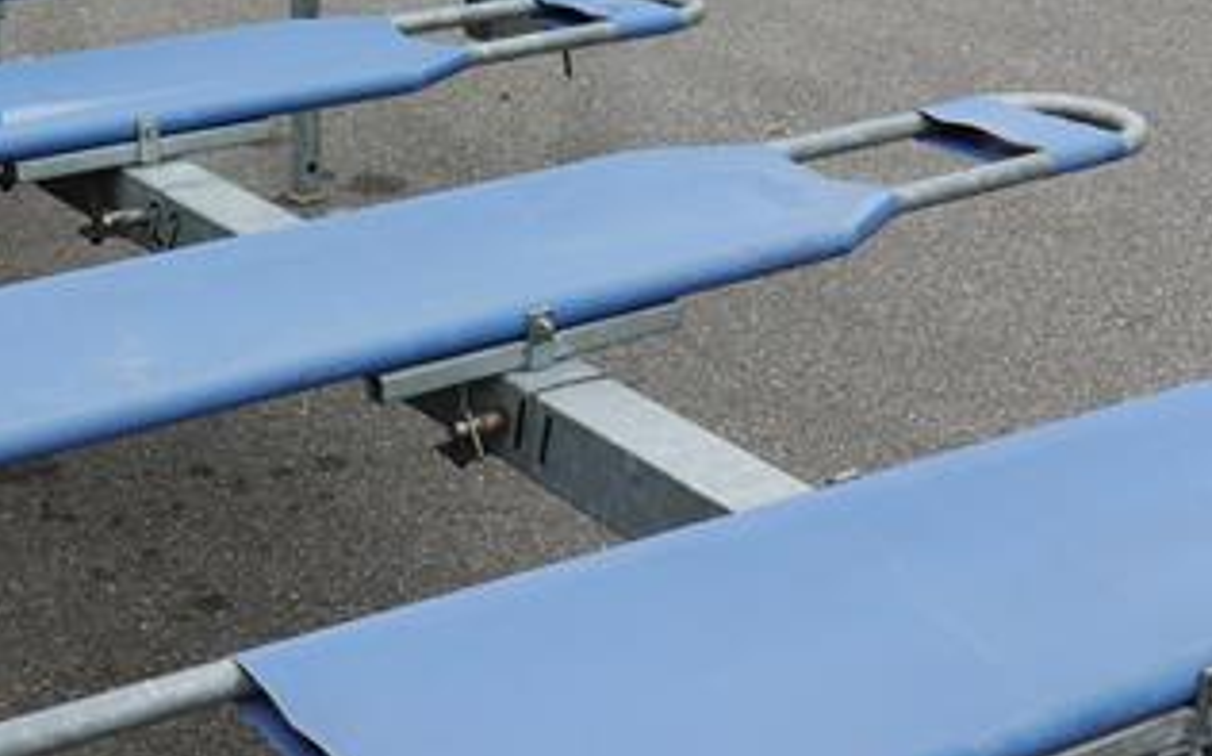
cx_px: 52
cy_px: 602
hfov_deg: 26.9
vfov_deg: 17.7
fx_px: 2410
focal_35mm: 73
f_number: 5.6
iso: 160
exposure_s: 1/160
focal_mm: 17
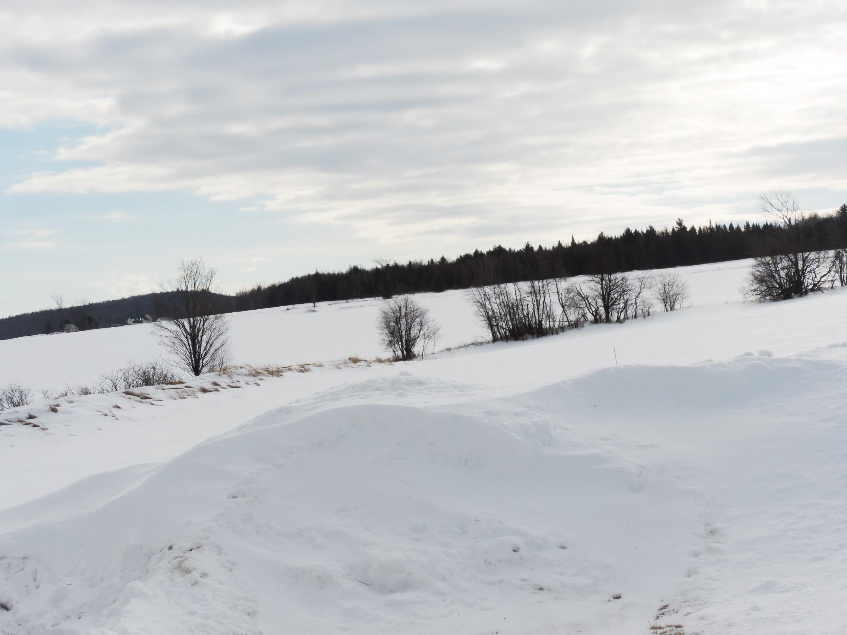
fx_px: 1346
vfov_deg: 26.6
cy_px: 318
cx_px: 424
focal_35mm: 55
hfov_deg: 34.9
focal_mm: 9.8
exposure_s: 1/1600
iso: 80
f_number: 4.6
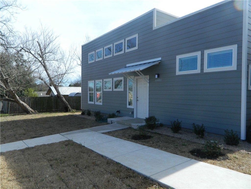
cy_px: 94
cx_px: 126
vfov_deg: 54.9
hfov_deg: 69.4
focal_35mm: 25
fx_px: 181
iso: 80
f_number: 3.1
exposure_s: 1/800
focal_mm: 4.5
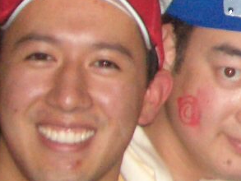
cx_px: 621
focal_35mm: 191
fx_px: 1330
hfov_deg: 9.1
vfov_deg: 7.8
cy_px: 15
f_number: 2.6
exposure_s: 1/60
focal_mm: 5.8
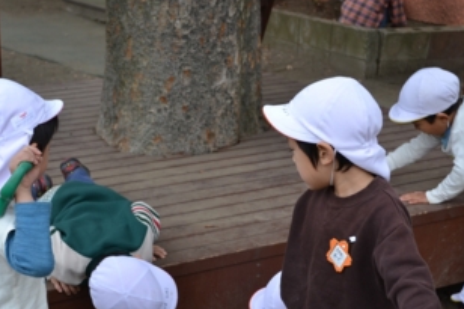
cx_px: 203
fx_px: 1005
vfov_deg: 17.4
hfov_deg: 26.0
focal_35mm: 78
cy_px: 194
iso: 220
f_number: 5.6
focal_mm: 40
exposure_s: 1/125
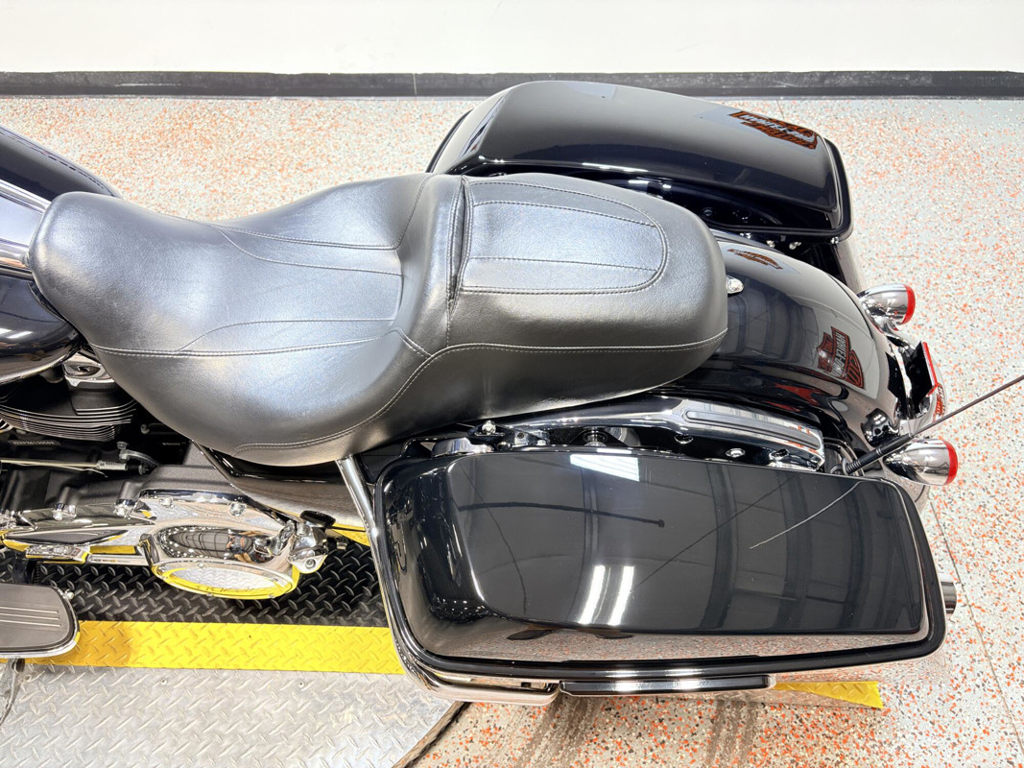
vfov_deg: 53.1
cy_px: 384
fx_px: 769
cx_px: 512
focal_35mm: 26
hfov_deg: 67.3
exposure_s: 1/60
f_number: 1.6
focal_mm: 5.96
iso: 64
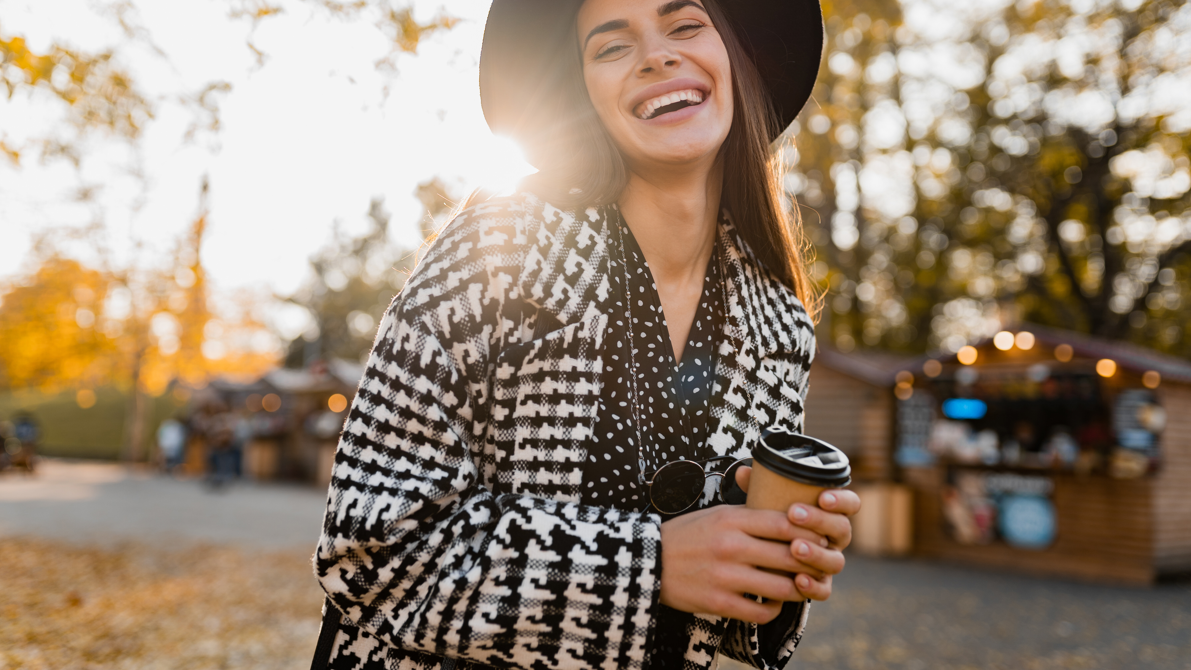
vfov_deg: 31.9
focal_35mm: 37
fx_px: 1168
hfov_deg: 54.0
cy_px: 277
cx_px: 593
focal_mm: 35
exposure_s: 1/500
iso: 100
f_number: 2
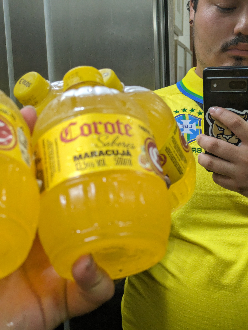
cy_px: 165
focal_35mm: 51
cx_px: 124
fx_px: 487
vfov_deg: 37.5
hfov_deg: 28.6
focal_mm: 5.43
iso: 316
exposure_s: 1/40
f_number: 1.89
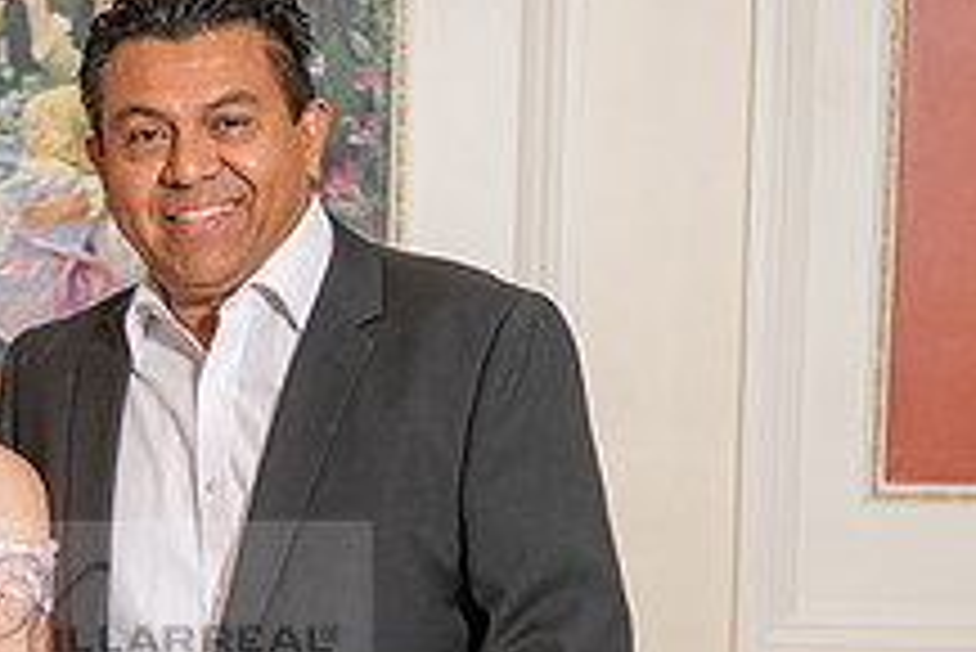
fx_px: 3771
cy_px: 627
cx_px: -9
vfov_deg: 9.8
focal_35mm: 139
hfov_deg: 14.5
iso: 320
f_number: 2.8
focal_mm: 52
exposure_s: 1/200
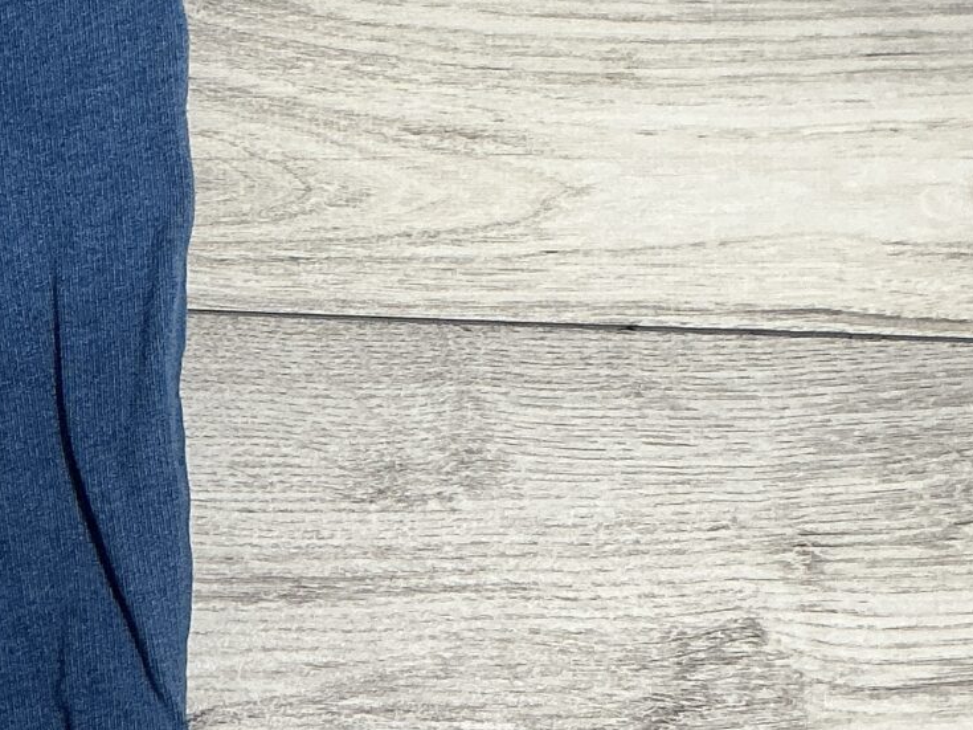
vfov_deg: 14.6
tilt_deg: -83.6
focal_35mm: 101
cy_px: 586
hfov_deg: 18.7
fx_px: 2838
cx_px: -78
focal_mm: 3
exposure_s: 1/60
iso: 64
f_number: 1.8
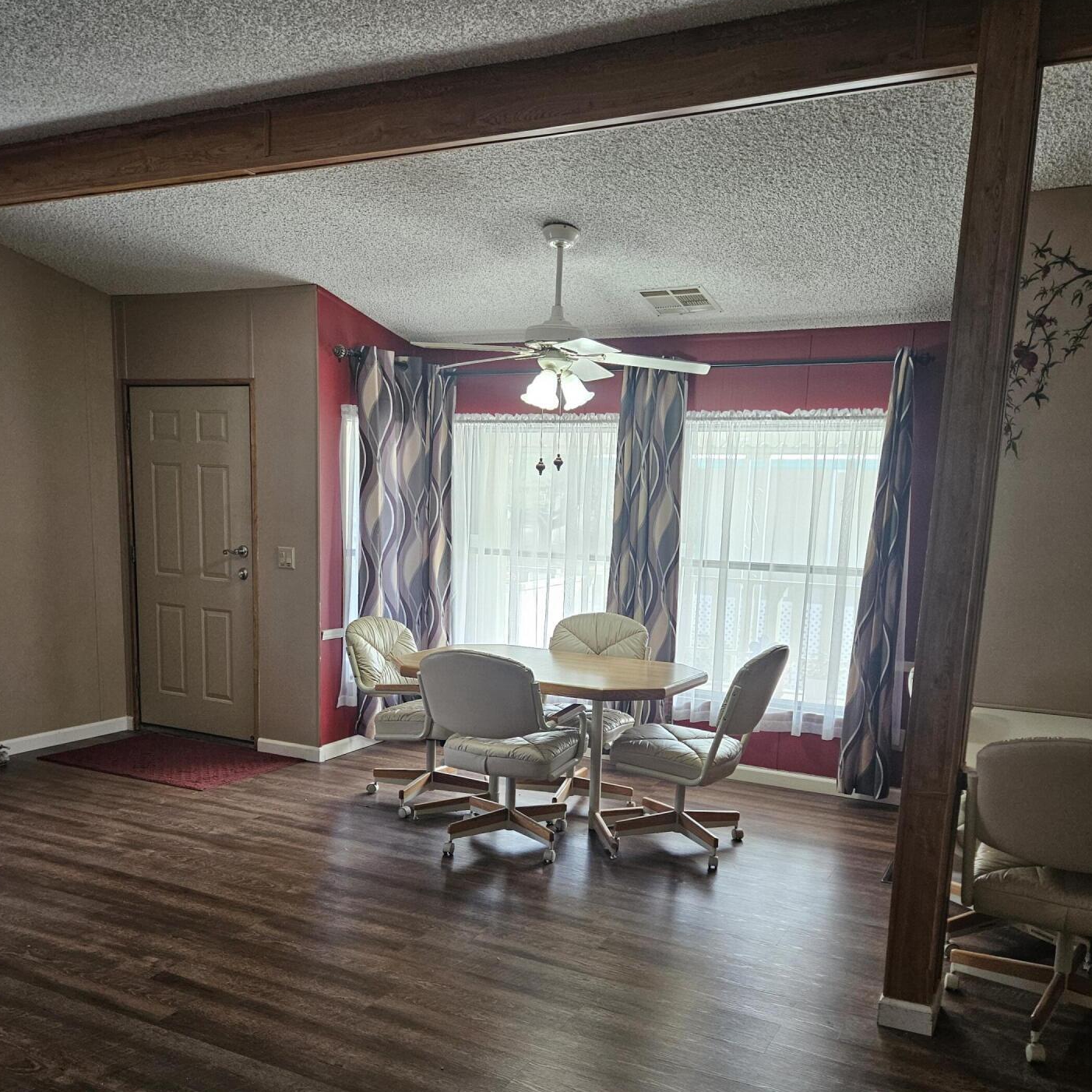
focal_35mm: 29
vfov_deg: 54.9
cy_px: 696
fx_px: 1035
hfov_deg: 55.6
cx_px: 564
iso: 250
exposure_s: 1/120
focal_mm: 5.4
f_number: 1.8
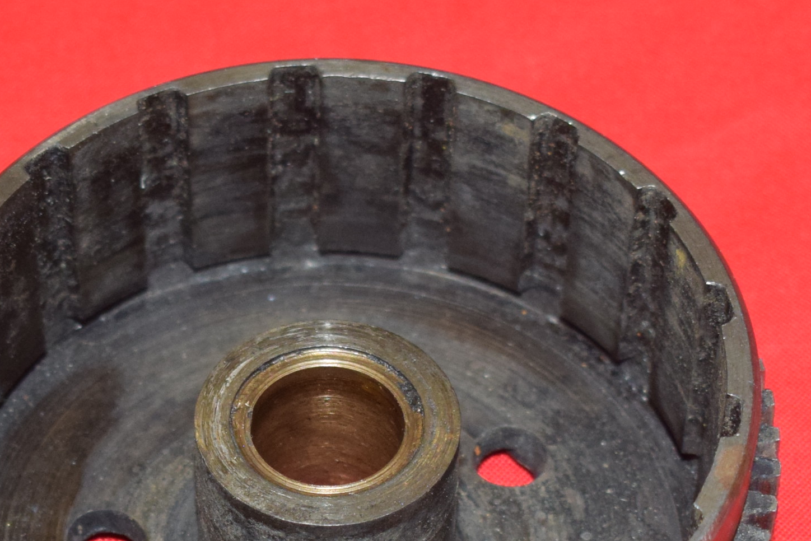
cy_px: 530
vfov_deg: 9.2
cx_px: 321
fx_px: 3357
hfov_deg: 13.8
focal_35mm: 149
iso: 1000
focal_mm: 32
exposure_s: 1/160
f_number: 5.6
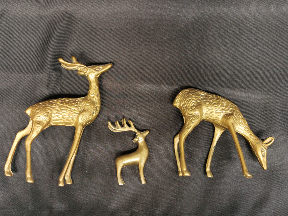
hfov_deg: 44.8
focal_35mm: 42
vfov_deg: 34.3
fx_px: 349
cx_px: 144
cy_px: 108
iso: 100
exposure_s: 1/100
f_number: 1.8
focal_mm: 5.58
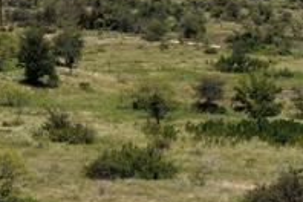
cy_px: -40
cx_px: -61
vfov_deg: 9.3
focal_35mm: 145
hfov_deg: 13.7
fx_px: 1220
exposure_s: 1/1600
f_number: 2.8
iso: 100
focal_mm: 14.45
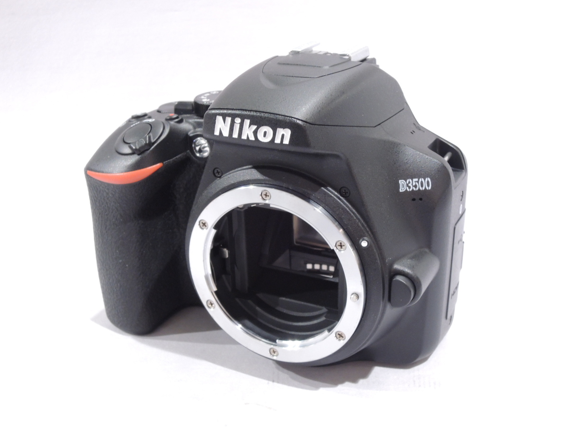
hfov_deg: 42.1
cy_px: 214
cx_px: 284
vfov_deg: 32.2
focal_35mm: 45
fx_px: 740
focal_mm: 8.1
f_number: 5
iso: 400
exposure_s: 1/25
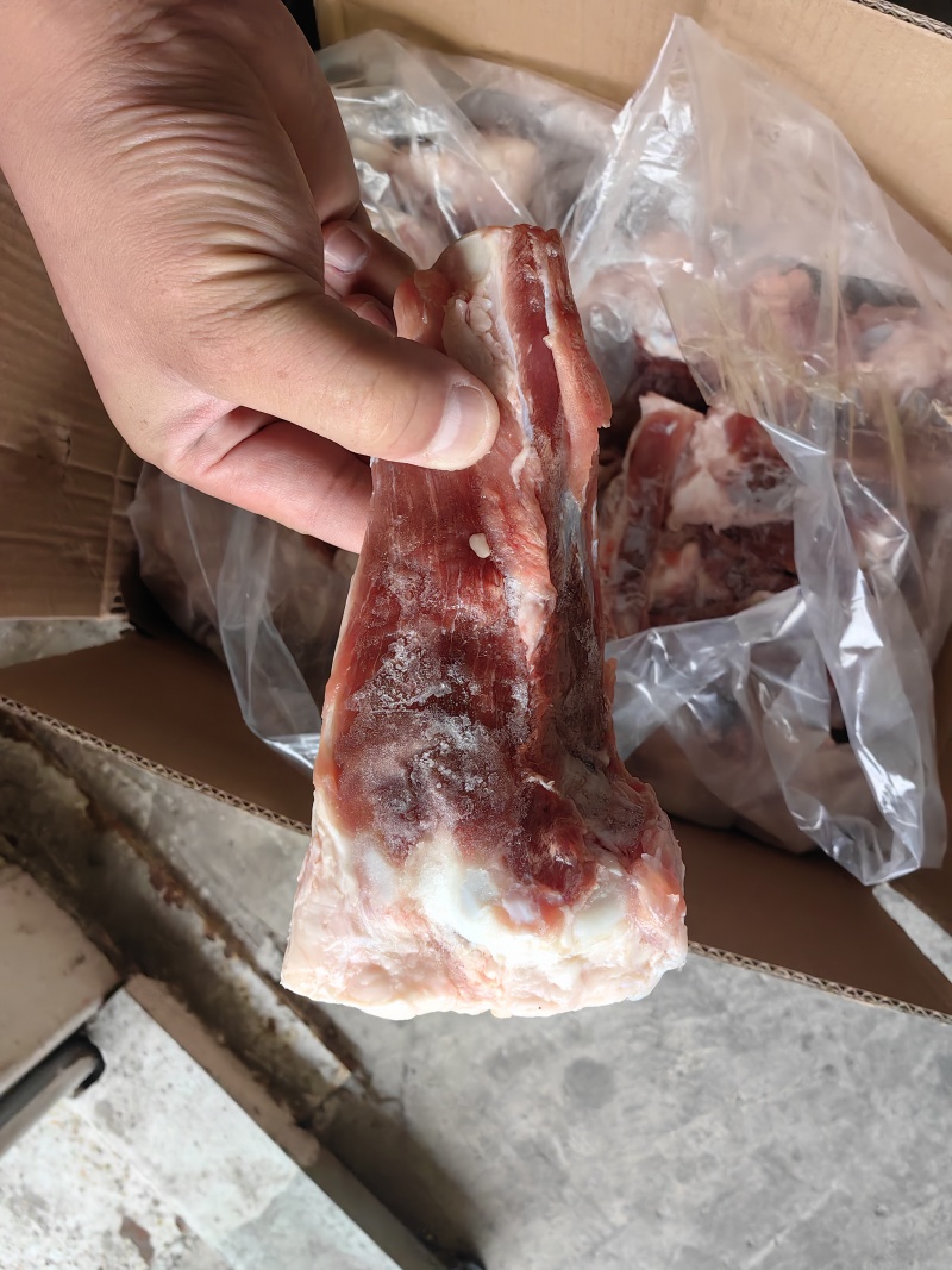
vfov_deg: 65.3
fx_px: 990
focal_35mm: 27
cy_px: 635
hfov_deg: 51.3
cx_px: 476
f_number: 4
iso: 400
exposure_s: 1/168
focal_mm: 5.75
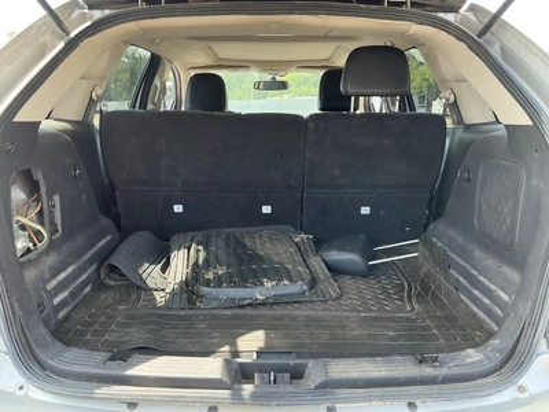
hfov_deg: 63.4
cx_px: 274
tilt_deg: -13.1
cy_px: 206
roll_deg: +1.6
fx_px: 444
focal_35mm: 28
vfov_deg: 49.7
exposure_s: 1/122
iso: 40
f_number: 1.8
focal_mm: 3
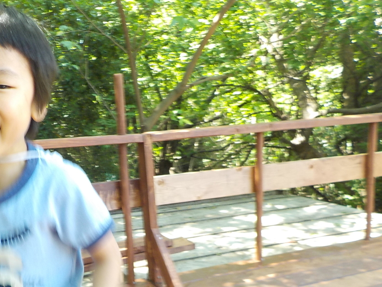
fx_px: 475
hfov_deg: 43.0
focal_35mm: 43
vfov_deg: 33.3
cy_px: 189
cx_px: 115
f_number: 3.3
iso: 140
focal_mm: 4.1
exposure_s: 1/30
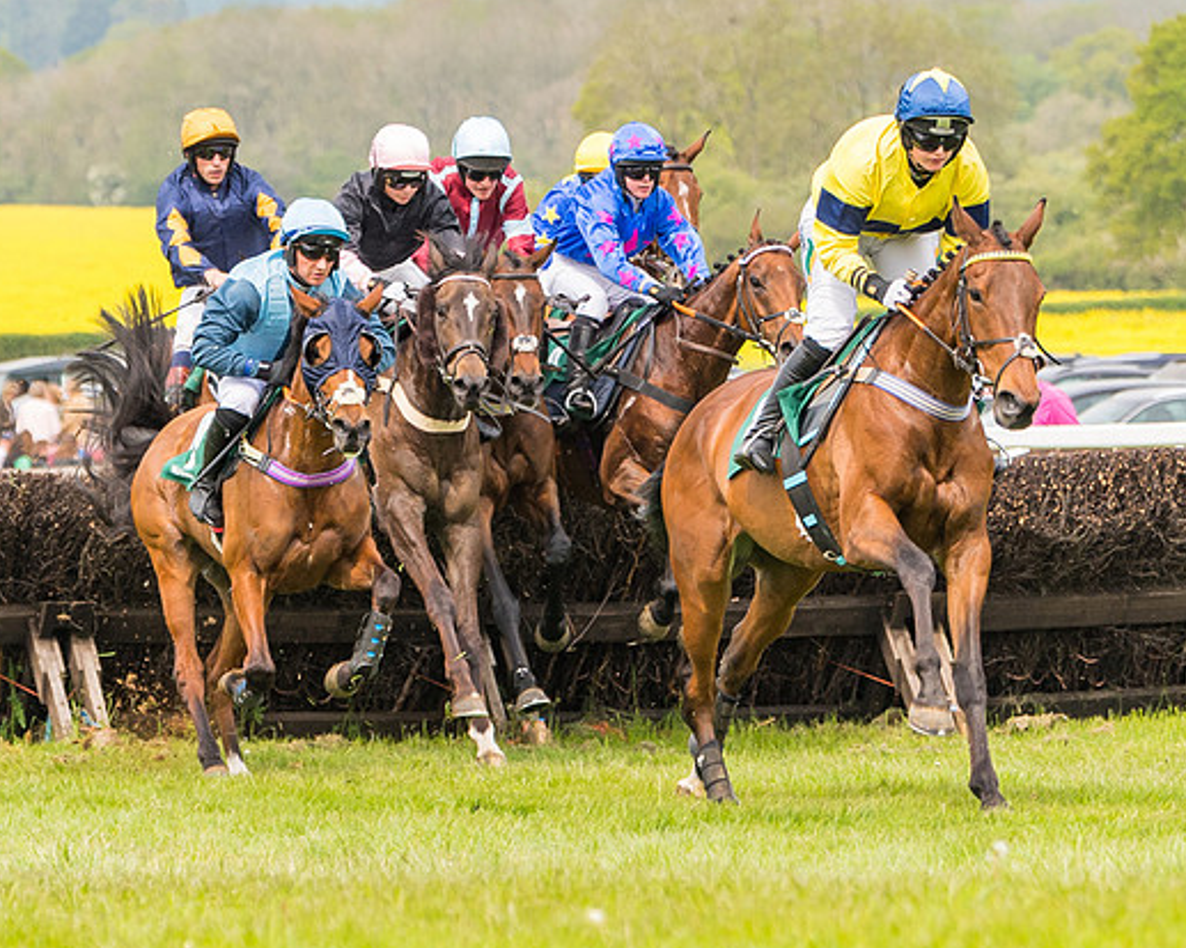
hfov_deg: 6.1
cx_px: 439
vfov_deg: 4.8
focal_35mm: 319
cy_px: 376
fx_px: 11191
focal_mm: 112
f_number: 4
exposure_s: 1/2000
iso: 400
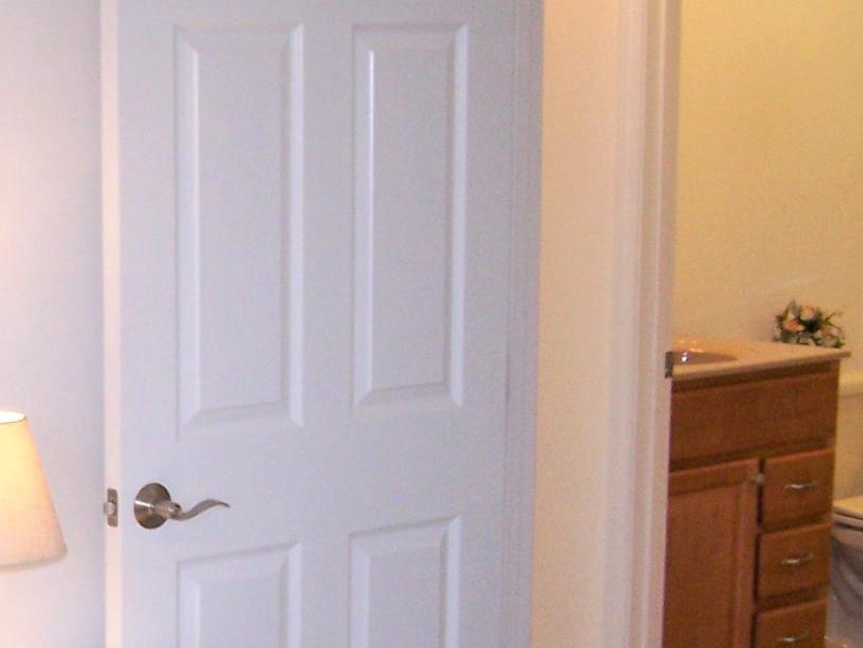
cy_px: 563
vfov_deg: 15.3
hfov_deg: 19.9
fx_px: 2394
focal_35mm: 96
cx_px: 41
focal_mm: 6.3
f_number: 2.8
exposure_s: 1/60
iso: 140
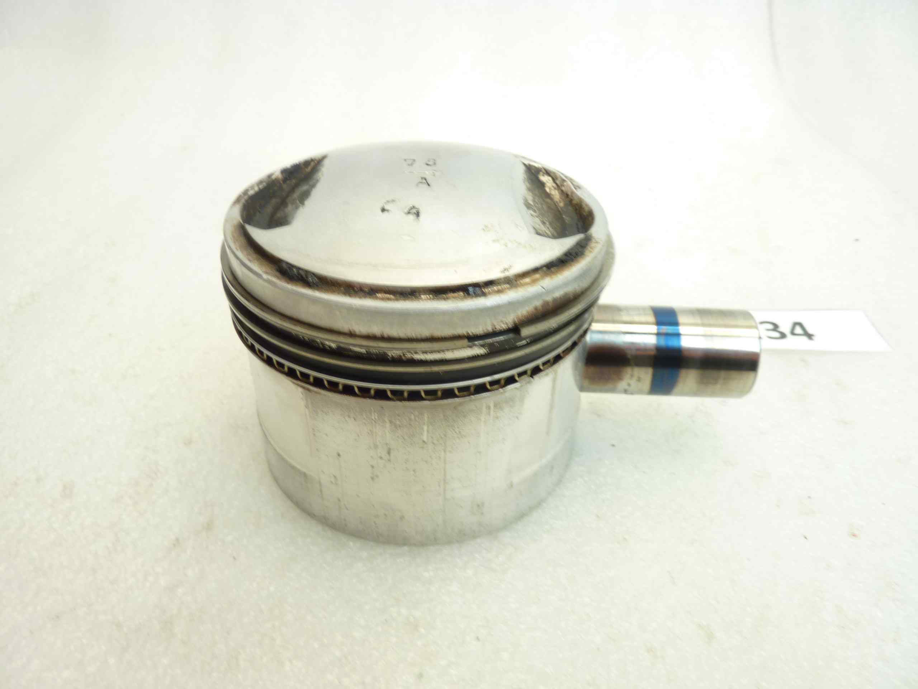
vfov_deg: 54.9
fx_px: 663
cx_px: 459
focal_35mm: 25
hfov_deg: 69.4
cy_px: 344
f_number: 3.3
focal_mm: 4.1
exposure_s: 1/15
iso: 80
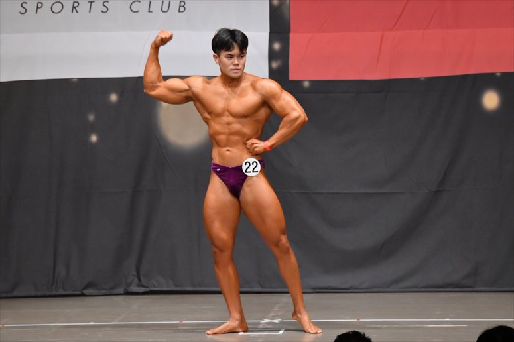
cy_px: 171
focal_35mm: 225
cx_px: 257
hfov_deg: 9.2
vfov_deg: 6.1
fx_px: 3211
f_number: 5.6
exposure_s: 1/400
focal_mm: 150
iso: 6400
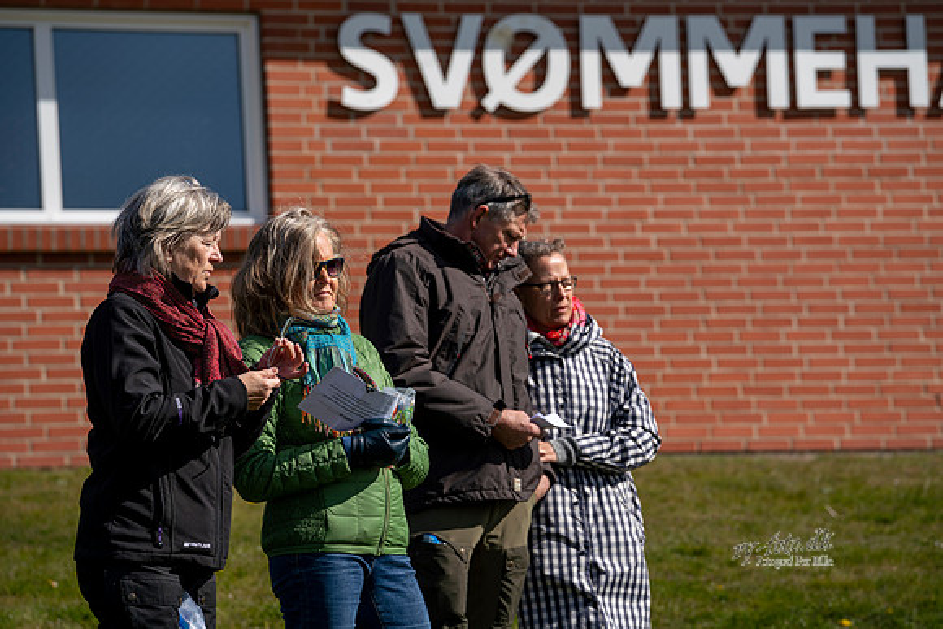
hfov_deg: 11.4
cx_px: 472
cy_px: 314
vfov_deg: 7.6
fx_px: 4742
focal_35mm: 181
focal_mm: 181
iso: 100
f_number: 5.6
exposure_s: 1/640
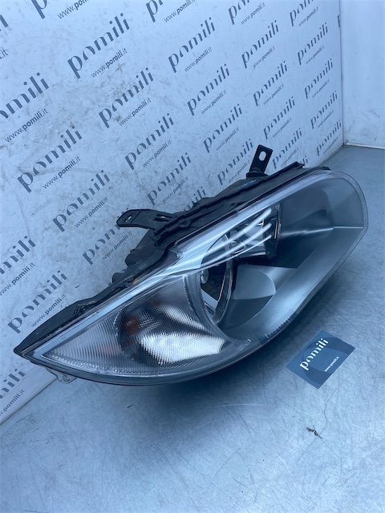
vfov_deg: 67.3
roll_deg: +16.5
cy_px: 256
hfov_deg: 53.1
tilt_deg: -37.6
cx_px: 192
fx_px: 386
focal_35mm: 26
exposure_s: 1/919
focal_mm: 4.25
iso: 32
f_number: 1.8
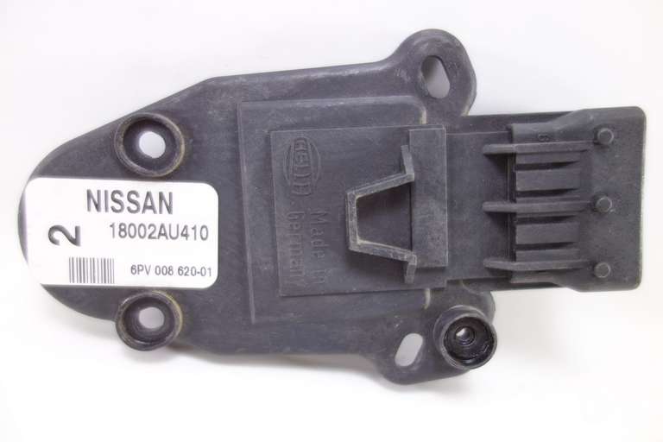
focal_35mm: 28
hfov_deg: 65.5
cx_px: 332
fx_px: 516
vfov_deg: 46.4
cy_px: 221
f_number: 1.8
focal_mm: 10.4
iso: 125
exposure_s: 1/60
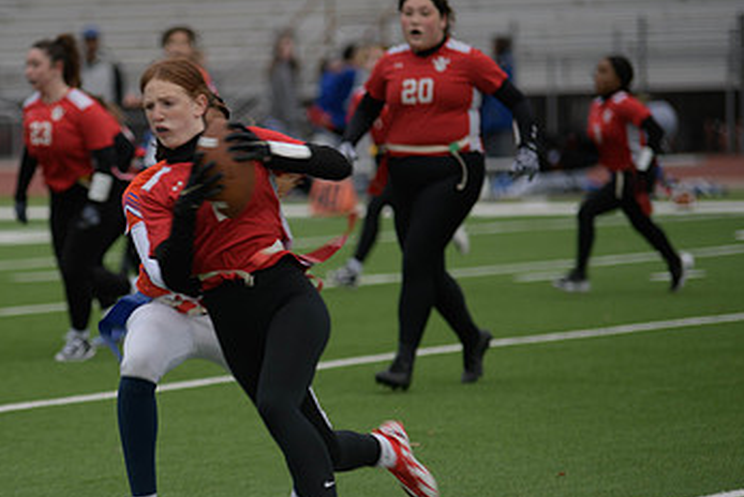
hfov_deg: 7.2
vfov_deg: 4.8
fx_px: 5874
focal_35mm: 284
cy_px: 290
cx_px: 208
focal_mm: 170
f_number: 2.8
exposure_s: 1/200
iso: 90
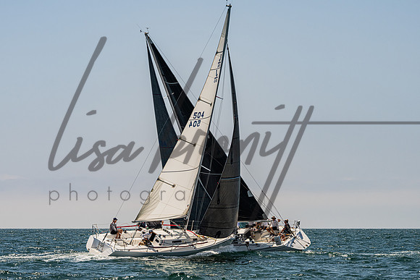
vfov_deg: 9.4
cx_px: 209
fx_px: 1711
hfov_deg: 14.0
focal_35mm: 147
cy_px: 169
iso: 500
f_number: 8
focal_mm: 115
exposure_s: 1/2500
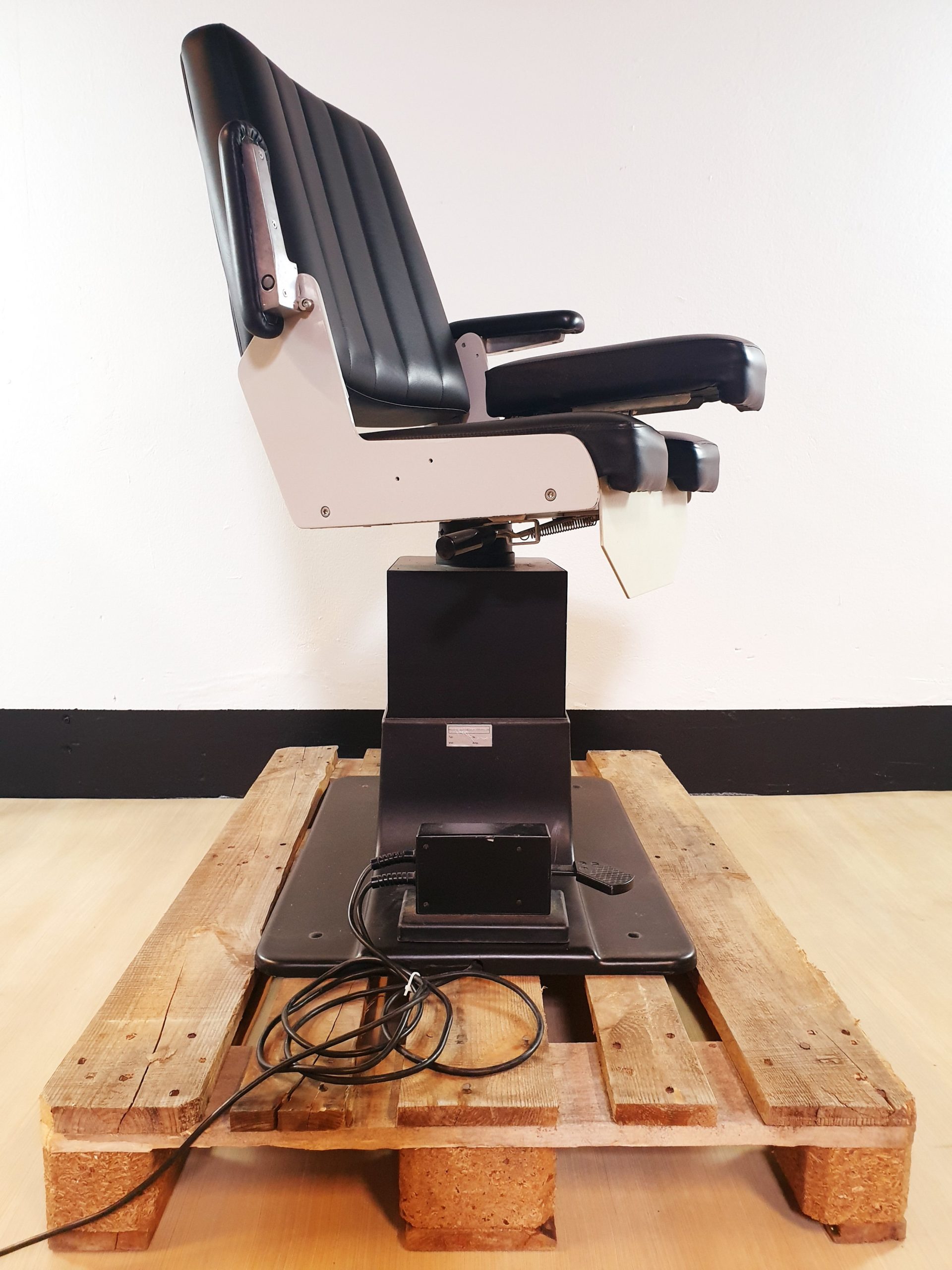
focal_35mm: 26
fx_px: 953
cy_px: 635
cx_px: 476
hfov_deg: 53.1
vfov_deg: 67.3
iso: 250
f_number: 2.4
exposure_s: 1/50
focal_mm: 4.3
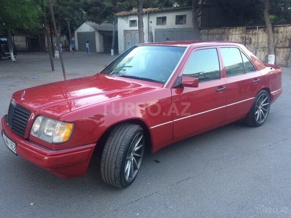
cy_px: 109
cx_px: 146
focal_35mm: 29
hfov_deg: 61.7
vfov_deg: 48.2
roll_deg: +0.1
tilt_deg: -19.5
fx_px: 244
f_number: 2.2
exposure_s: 1/33
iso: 125
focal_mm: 4.15
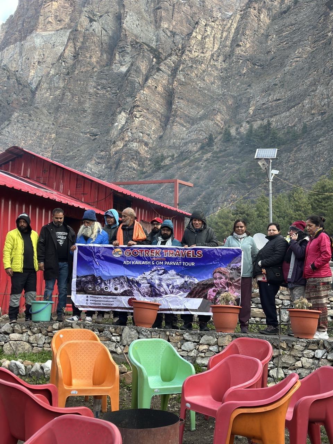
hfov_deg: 30.3
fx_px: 616
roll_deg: -3.0
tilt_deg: +7.1
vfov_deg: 39.7
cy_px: 222
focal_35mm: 48
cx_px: 166
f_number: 1.78
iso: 80
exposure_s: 1/511
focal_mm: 6.86
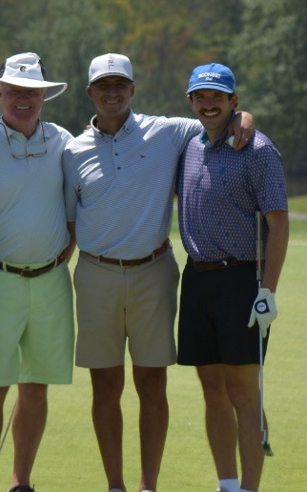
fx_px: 7719
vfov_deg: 3.6
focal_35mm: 576
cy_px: 138
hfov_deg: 2.3
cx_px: 128
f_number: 5.6
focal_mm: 120
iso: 200
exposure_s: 1/1600
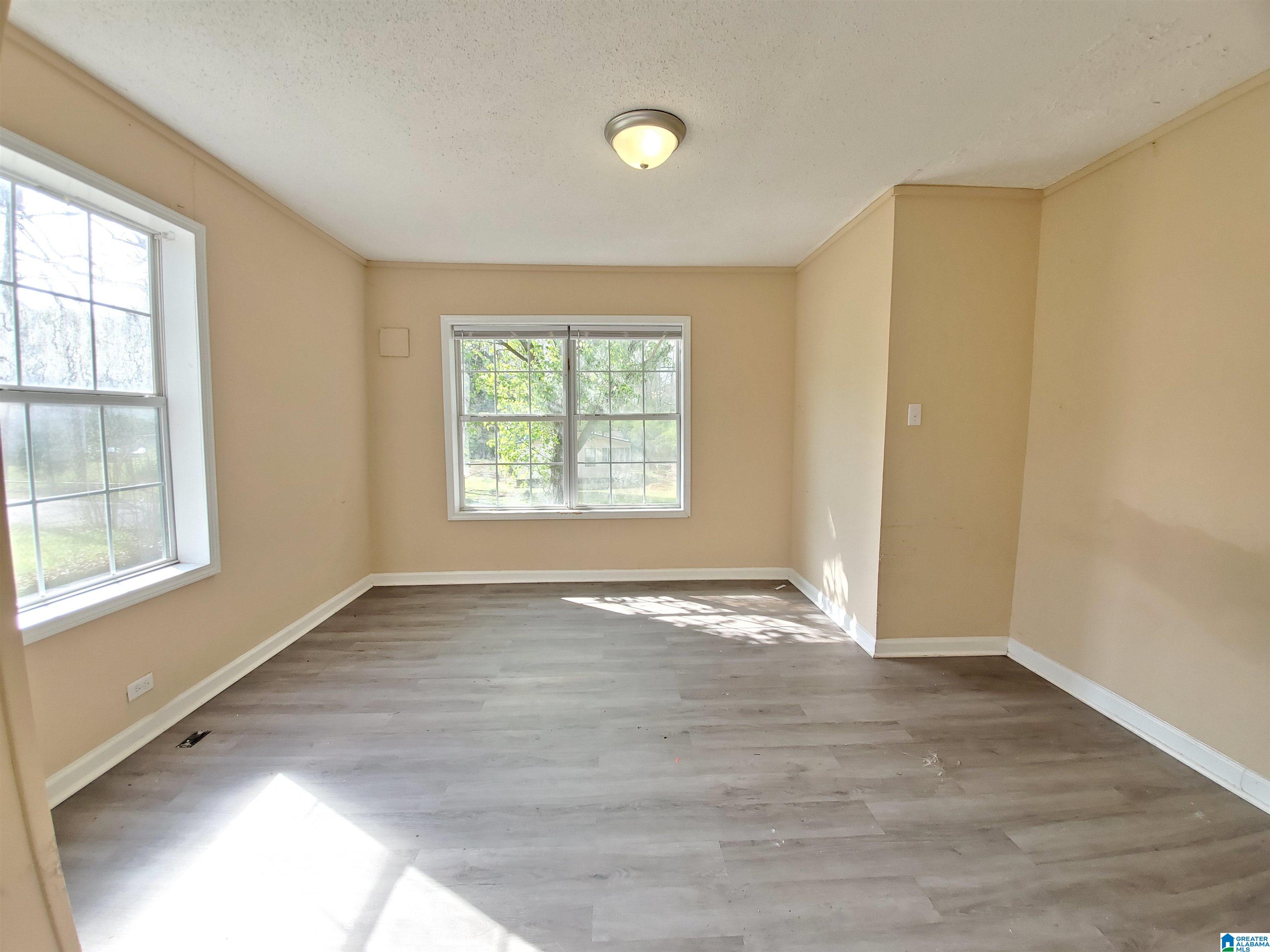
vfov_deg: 89.9
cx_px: 635
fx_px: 477
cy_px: 476
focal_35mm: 13
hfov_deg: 106.2
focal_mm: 1.8
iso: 100
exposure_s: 1/59
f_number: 2.2
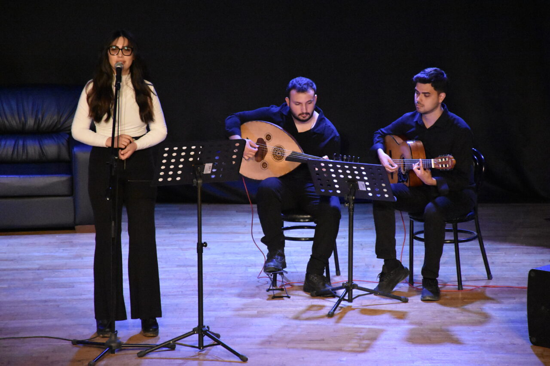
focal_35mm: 210
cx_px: 275
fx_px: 3208
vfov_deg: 6.5
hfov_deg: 9.8
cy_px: 183
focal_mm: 140
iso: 11400
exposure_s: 1/250
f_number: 5.6
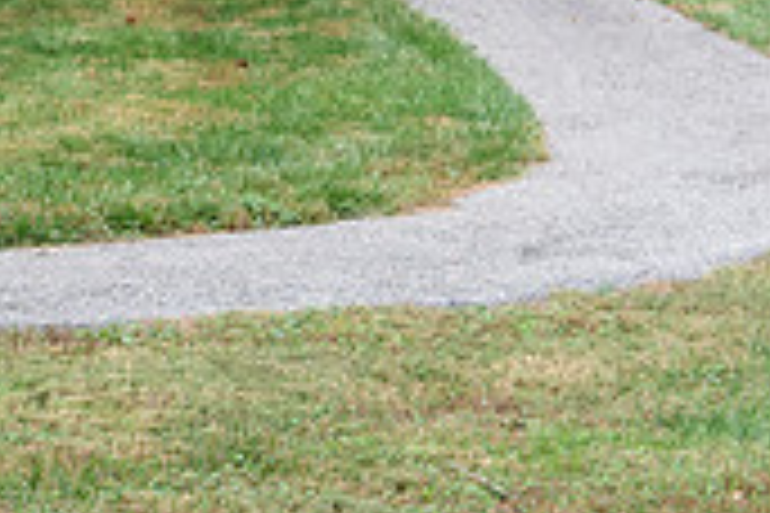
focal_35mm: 148
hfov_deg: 13.3
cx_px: -261
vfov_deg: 9.0
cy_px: -331
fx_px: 3165
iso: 400
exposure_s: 1/1000
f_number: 4
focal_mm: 42
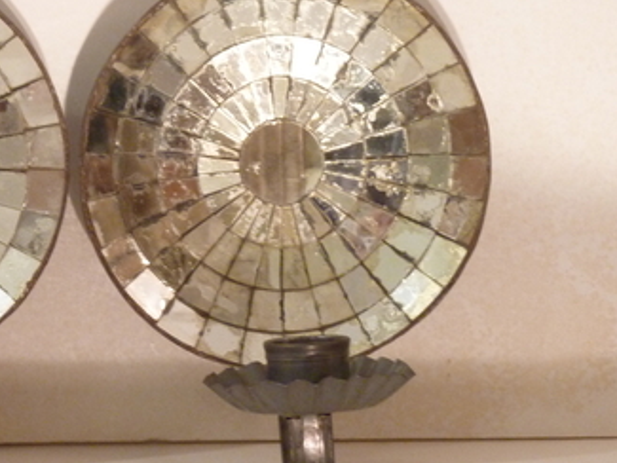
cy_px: 226
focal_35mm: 205
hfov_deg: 9.6
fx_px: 3655
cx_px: 89
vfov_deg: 7.3
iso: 400
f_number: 4.4
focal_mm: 18.2
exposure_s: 1/8
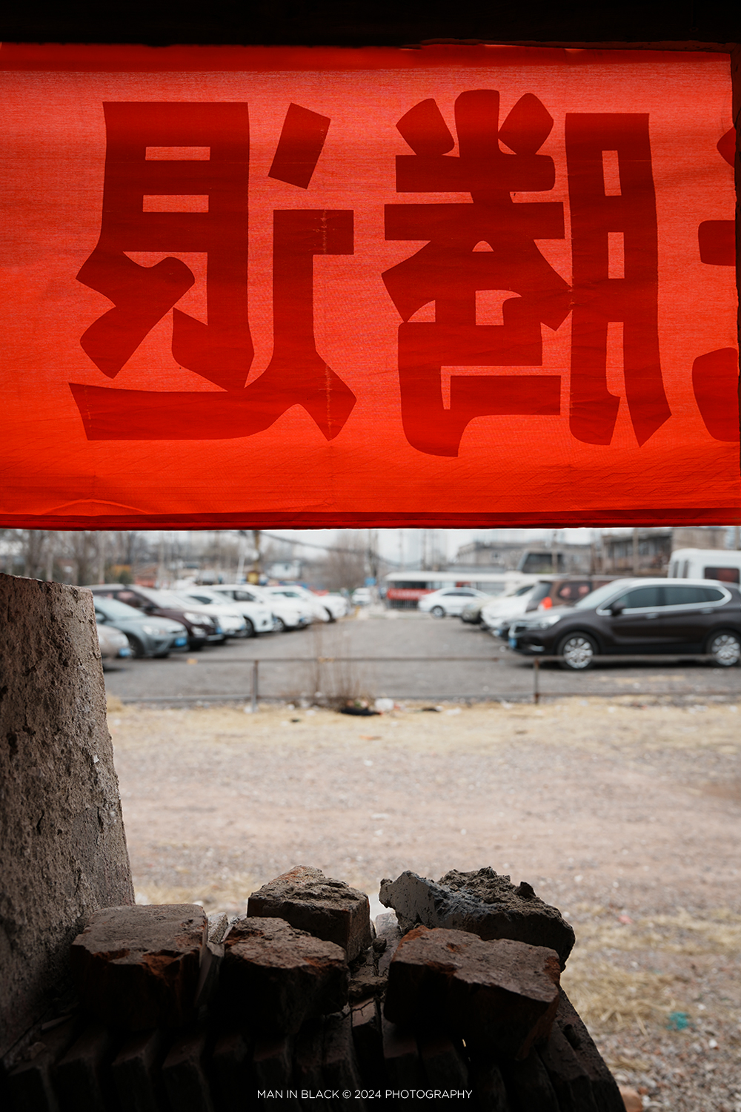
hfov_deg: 43.6
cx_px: 370
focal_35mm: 30
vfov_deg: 61.9
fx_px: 926
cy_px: 556
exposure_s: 1/160
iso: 100
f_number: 4
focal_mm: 30
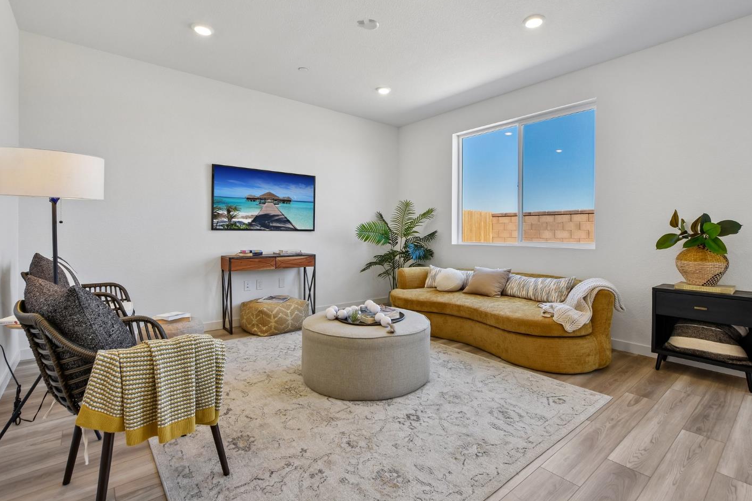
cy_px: 235
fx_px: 334
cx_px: 391
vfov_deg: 73.7
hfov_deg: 96.7
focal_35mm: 16
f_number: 8
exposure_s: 1/25
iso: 100
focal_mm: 10
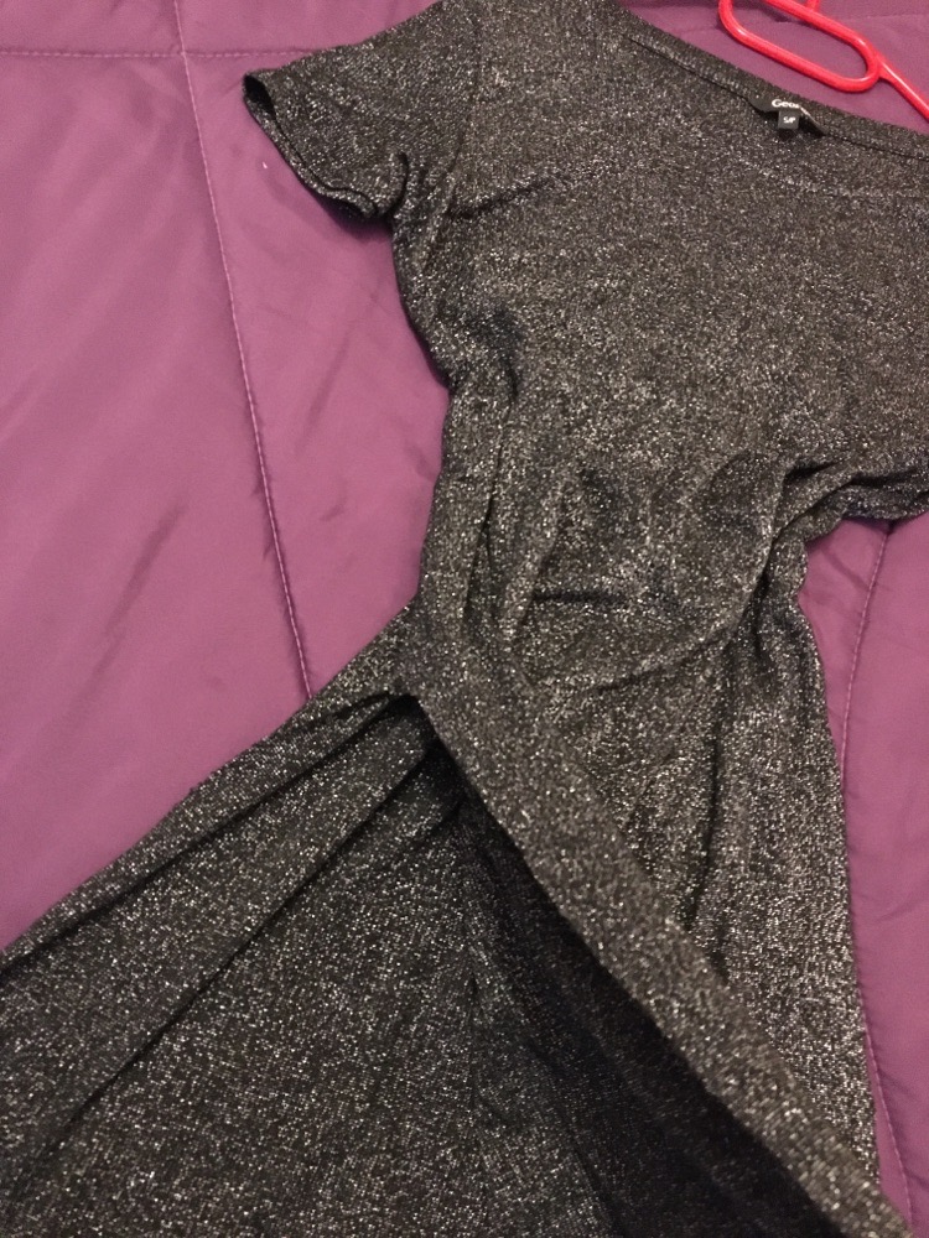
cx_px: 464
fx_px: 1038
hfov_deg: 48.2
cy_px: 619
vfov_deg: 61.7
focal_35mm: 29
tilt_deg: -65.9
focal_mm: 4.15
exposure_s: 1/17
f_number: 2.2
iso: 800
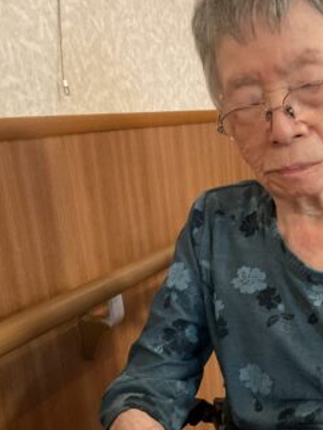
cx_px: 294
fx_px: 671
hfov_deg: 26.1
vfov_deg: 34.8
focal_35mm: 54
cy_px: 320
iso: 250
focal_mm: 3
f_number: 1.8
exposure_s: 1/50
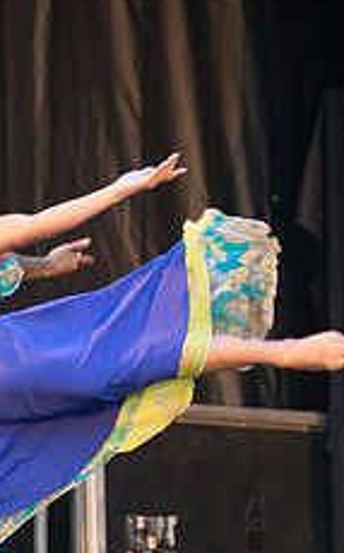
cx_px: -126
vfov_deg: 9.0
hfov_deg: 5.6
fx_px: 3508
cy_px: 426
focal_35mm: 233
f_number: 2.8
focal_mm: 80
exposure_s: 1/320
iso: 4000
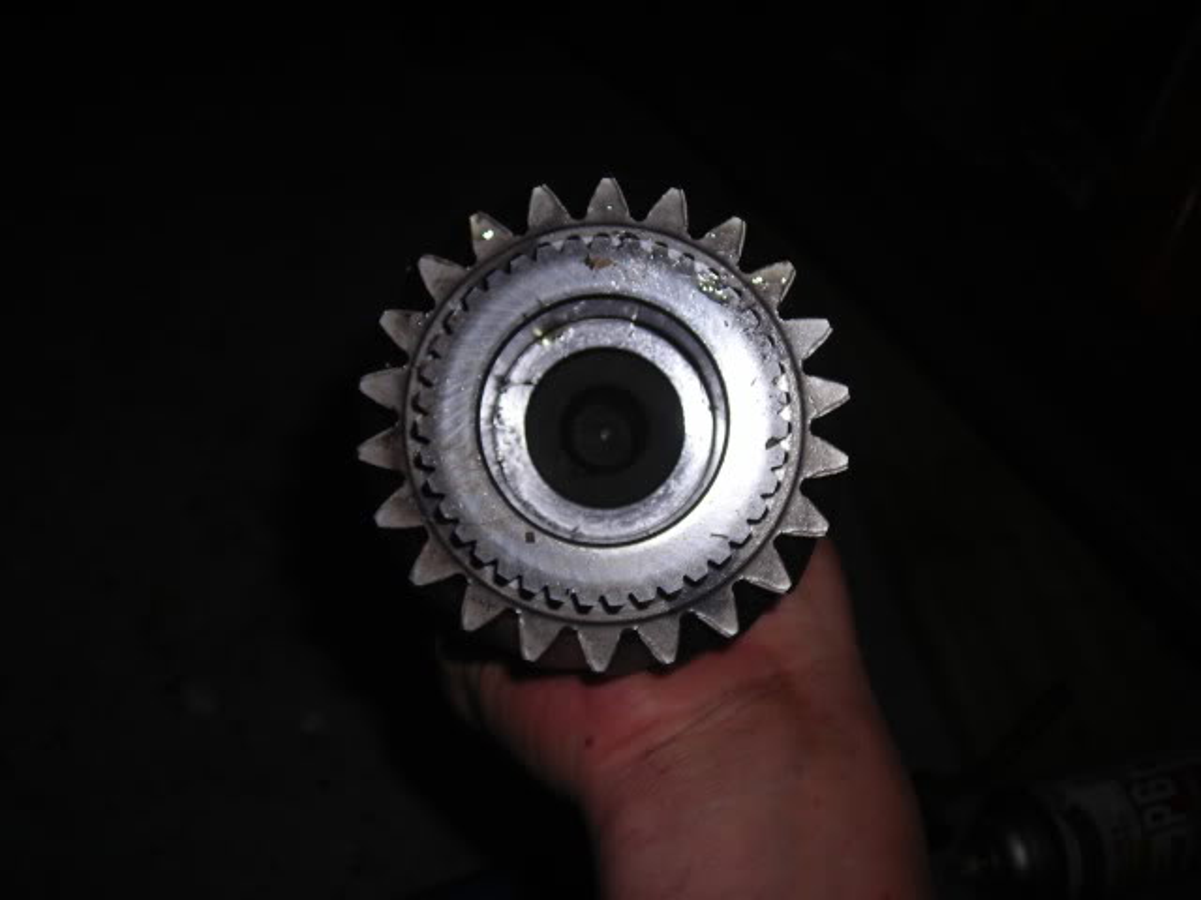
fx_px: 1422
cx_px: 600
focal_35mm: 41
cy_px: 450
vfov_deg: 35.1
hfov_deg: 45.8
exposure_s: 1/60.1
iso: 50
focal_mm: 6.8
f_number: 6.6
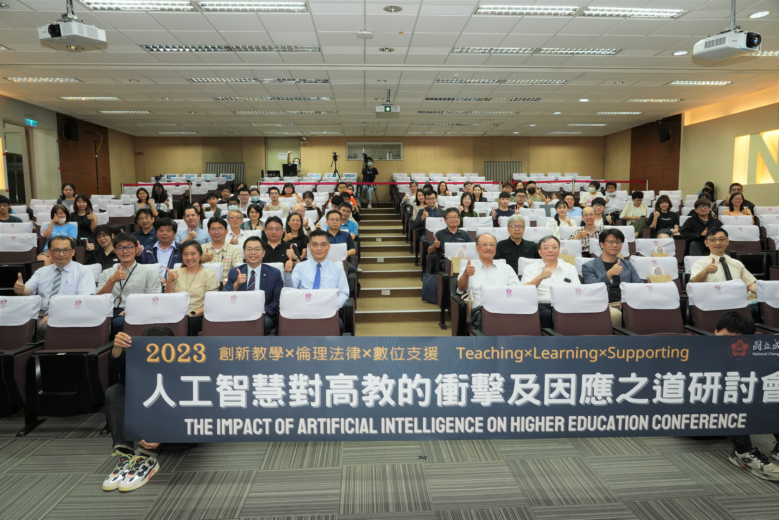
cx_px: 390
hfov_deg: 73.7
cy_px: 260
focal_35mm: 24
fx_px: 519
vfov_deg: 53.1
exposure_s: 1/90
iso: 2000
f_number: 9.5
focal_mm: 24
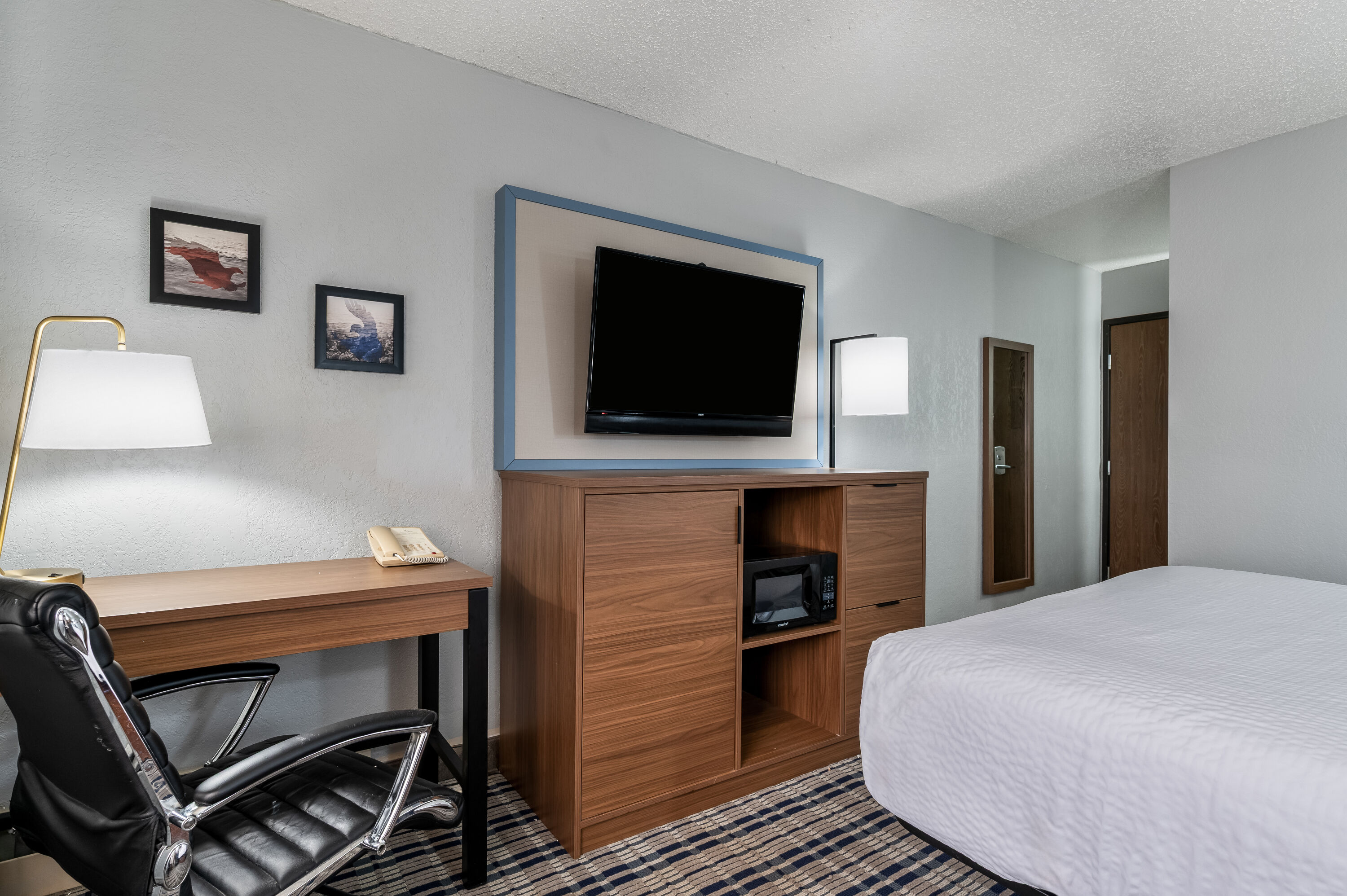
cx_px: 674
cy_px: 448
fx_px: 654
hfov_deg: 91.7
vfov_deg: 68.8
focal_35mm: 18
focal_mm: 17.5
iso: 400
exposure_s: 1/1.67
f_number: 8
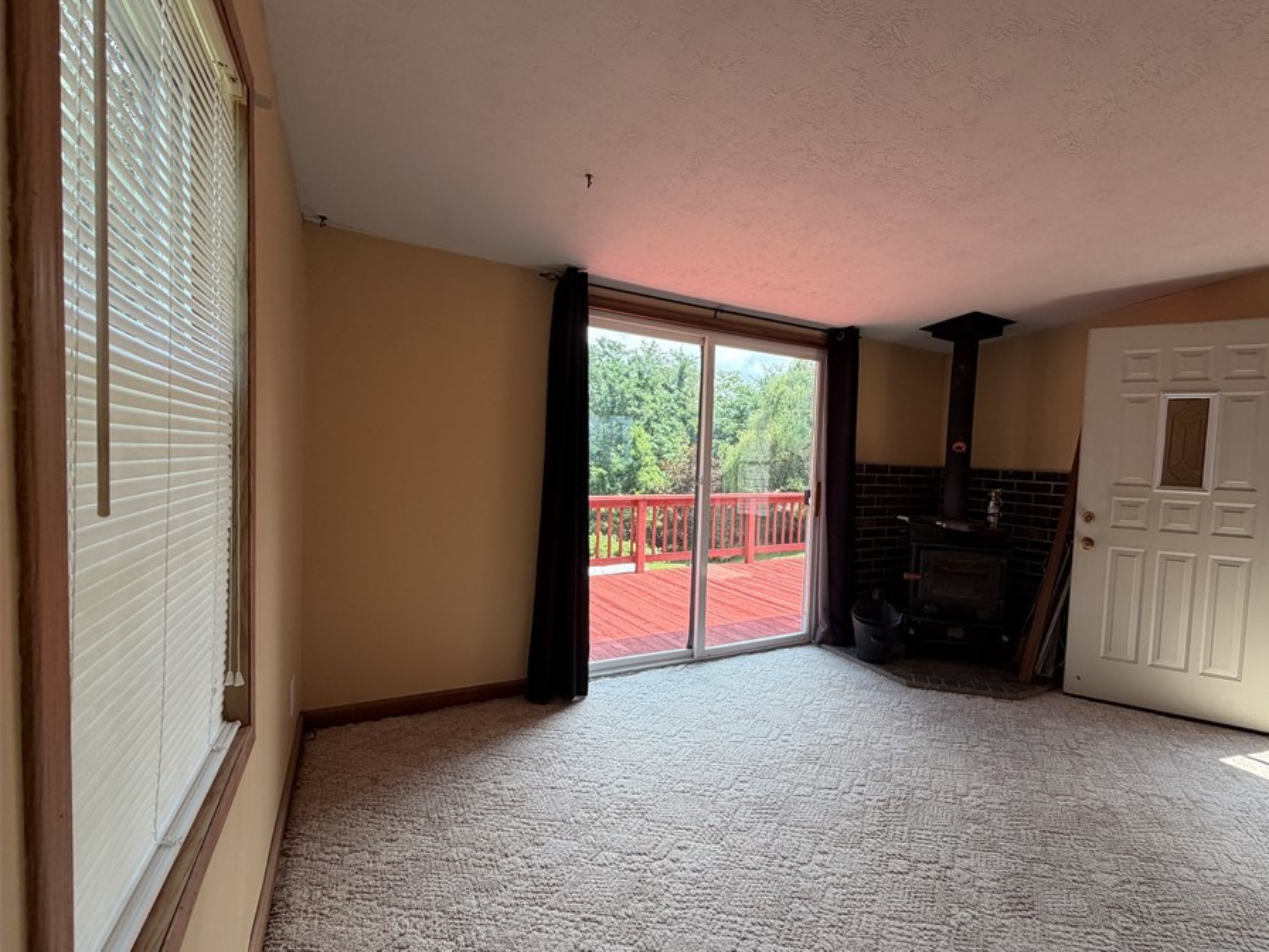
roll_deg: -1.9
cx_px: 724
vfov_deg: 78.1
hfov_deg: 93.9
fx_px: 587
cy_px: 490
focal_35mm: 16
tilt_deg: -2.7
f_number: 2.2
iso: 50
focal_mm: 2.22
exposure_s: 1/157
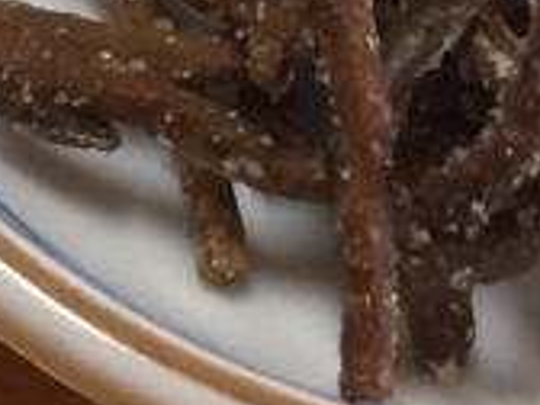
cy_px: -228
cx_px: -382
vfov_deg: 8.2
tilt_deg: -48.1
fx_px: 2761
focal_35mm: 177
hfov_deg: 10.6
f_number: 2.2
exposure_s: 1/30
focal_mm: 4.15
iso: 100
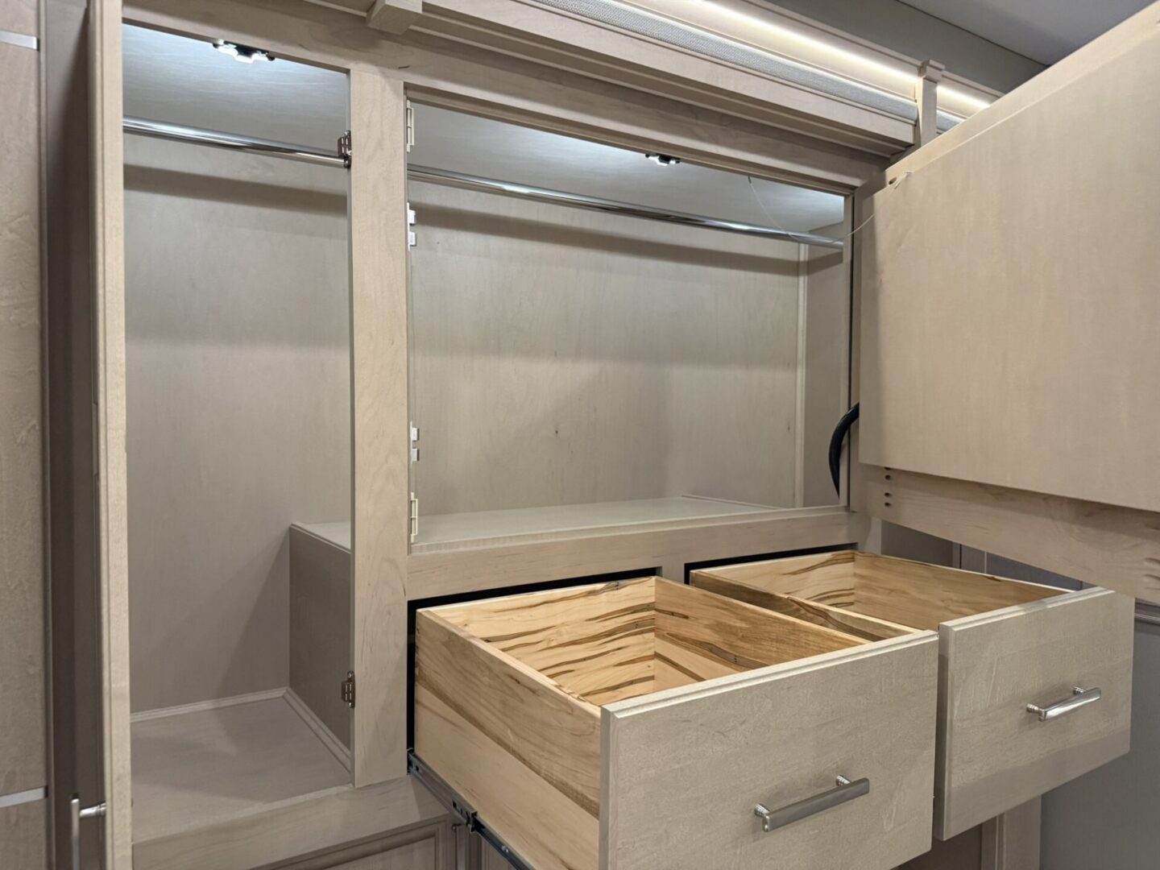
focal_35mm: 24
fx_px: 804
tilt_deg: -0.8
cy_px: 435
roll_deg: -0.2
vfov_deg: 56.8
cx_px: 580
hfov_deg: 71.6
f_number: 1.78
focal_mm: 6.76
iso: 320
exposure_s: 1/60
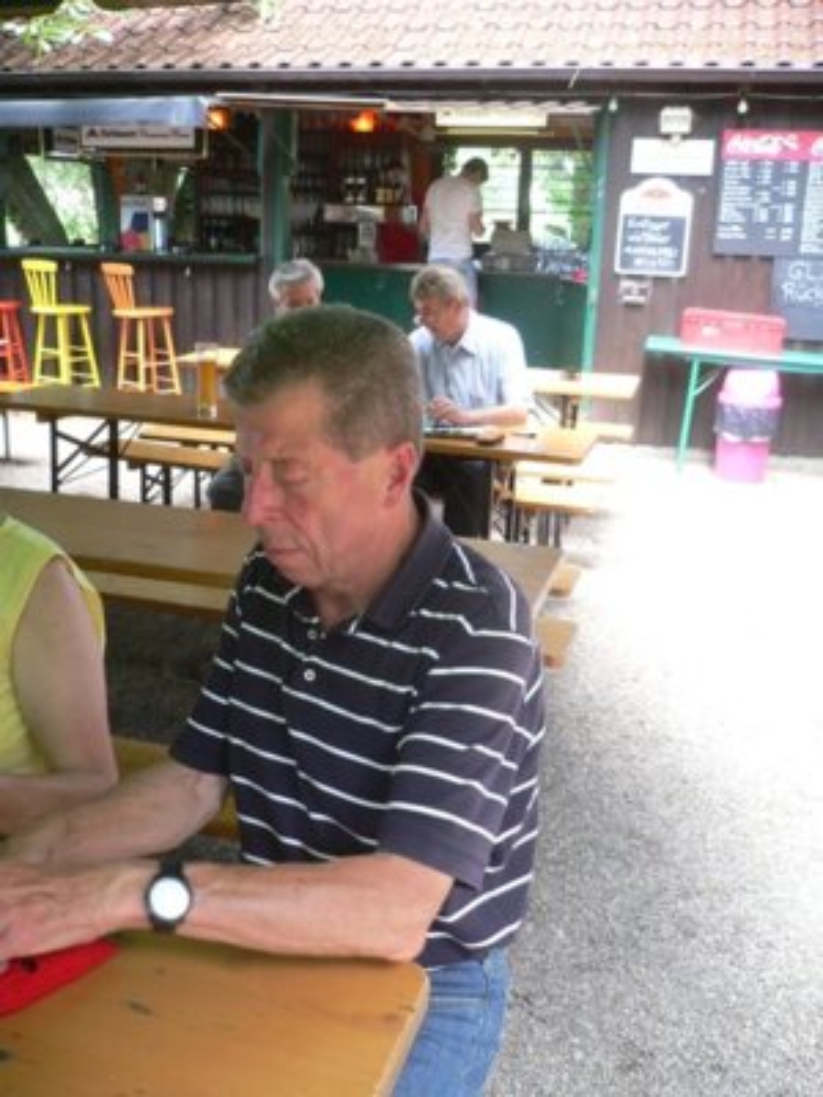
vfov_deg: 52.6
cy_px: 548
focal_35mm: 35
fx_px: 1110
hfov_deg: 40.7
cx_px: 412
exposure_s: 1/25
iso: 100
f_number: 2.8
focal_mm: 5.8
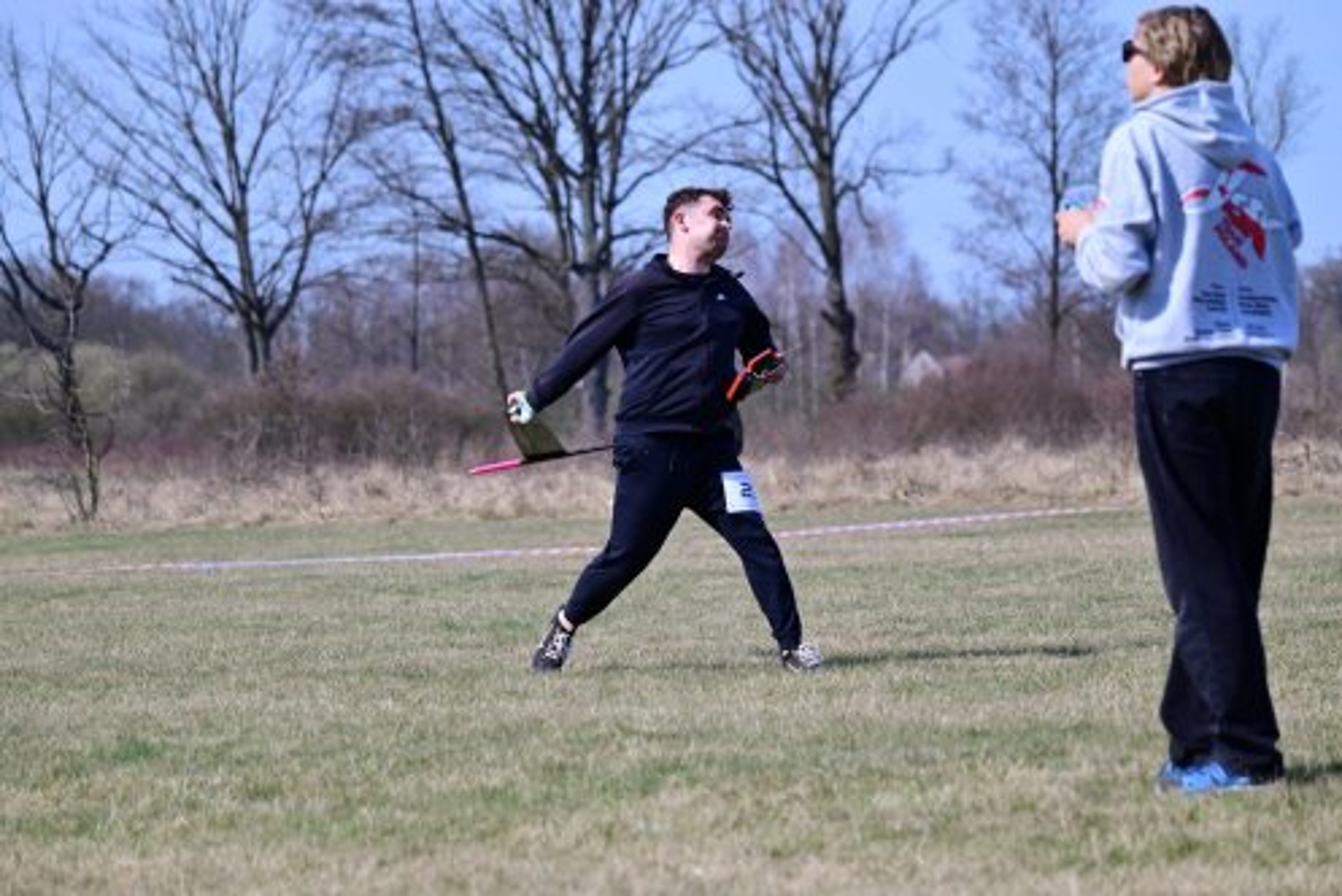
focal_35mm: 185
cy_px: 448
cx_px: 671
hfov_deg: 11.1
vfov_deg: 7.4
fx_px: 6900
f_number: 6.3
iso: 640
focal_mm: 185
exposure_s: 1/2500
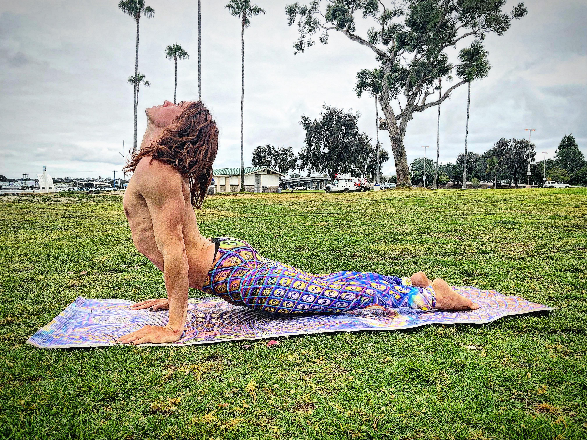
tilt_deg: -3.9
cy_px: 220
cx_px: 294
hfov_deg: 61.7
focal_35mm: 29
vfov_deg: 48.2
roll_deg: -1.0
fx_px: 492
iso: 16
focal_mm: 3
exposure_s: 1/683
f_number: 1.8
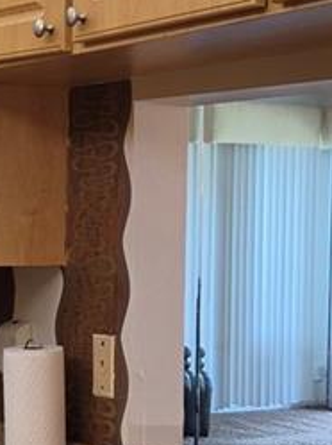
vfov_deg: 17.7
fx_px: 1423
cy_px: 256
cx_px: 7
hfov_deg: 13.1
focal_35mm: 111
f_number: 1.8
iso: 80
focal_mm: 5.4
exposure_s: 1/120
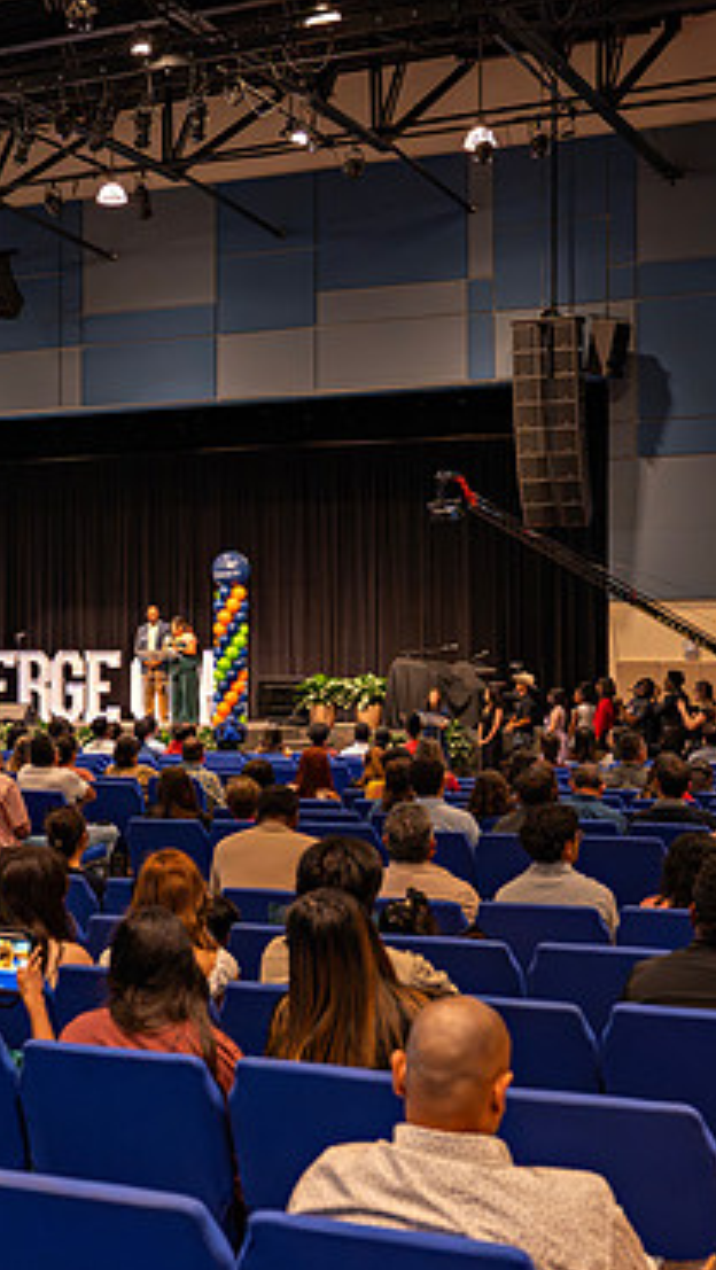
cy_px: 659
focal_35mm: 56
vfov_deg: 37.2
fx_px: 1887
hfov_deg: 21.4
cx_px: 265
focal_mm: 34
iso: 2500
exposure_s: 1/160
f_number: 4
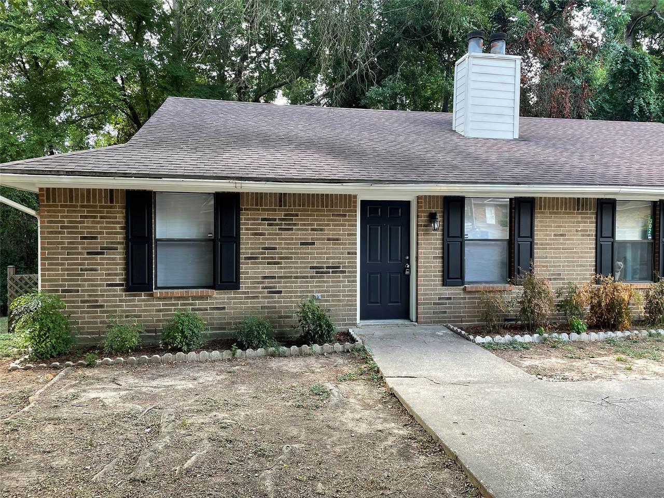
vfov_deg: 53.1
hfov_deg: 67.3
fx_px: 499
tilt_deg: -1.4
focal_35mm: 26
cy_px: 249
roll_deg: -1.0
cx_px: 332
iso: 64
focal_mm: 4.2
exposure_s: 1/121
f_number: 1.6
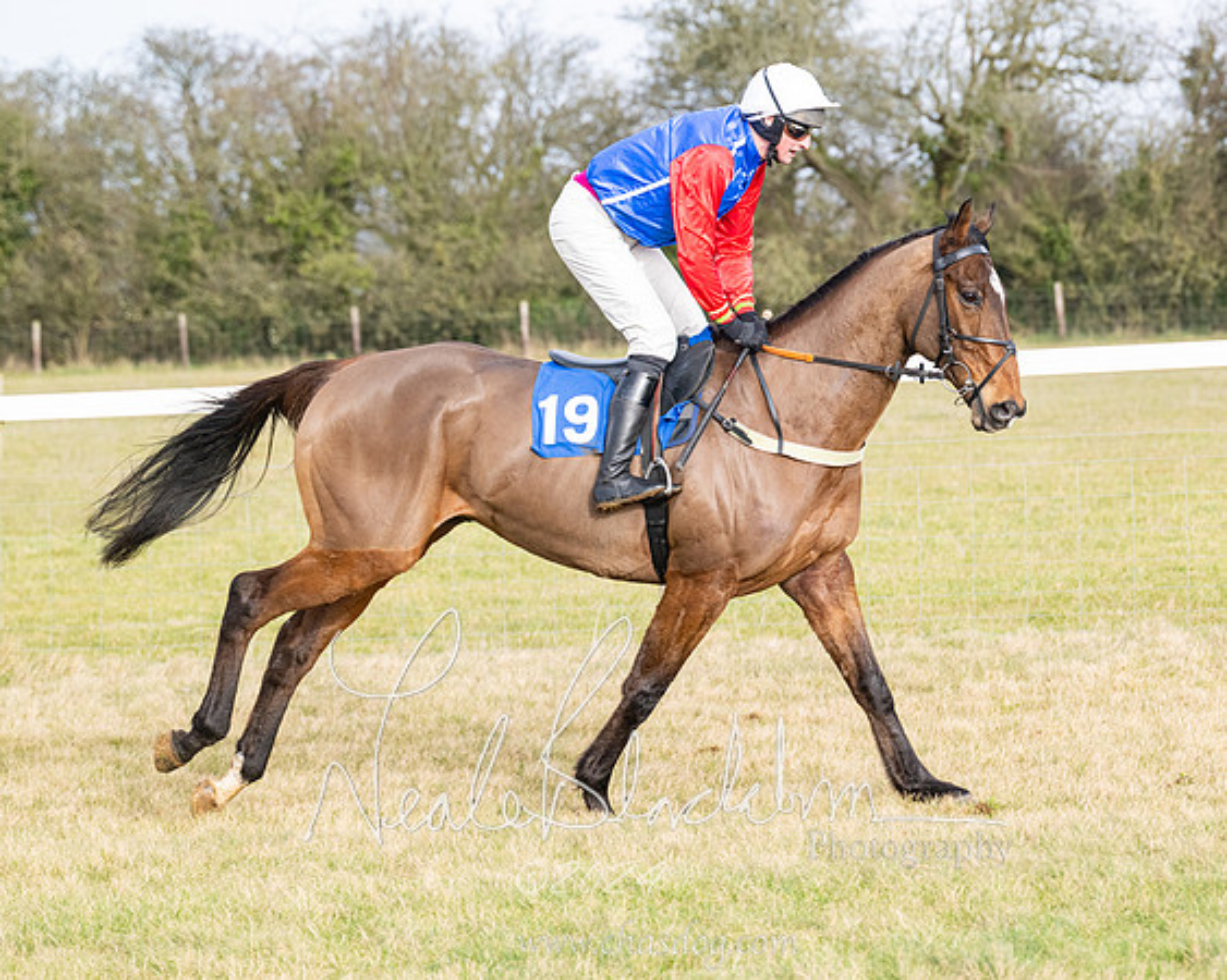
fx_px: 6408
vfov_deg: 8.8
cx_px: 756
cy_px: 548
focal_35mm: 177
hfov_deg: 10.9
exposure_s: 1/1600
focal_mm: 140
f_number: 5
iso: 800
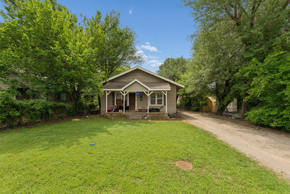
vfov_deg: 77.3
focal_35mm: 15
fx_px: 121
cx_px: 145
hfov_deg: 100.4
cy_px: 97
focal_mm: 10
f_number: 8
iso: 400
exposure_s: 1/1250
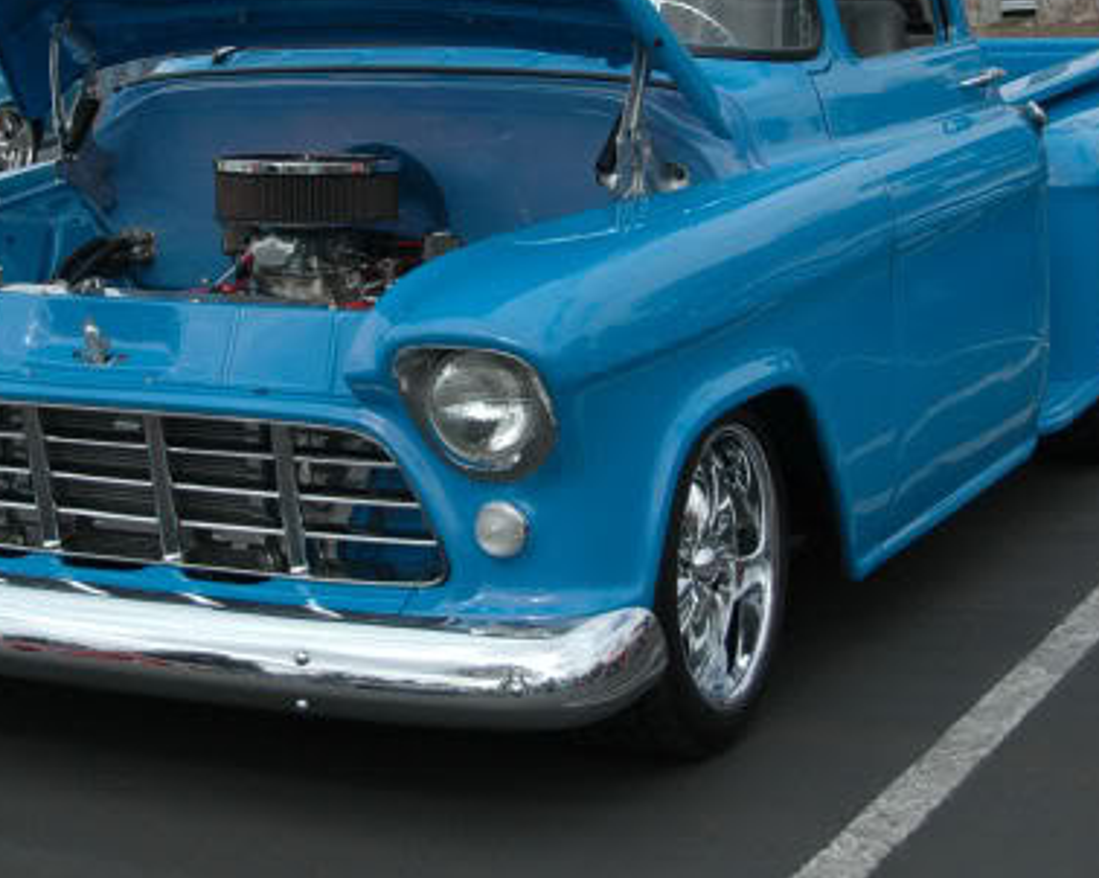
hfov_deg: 22.2
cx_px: 401
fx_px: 2796
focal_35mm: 86
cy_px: 233
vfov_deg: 17.8
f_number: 4.2
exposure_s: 1/1000
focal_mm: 32
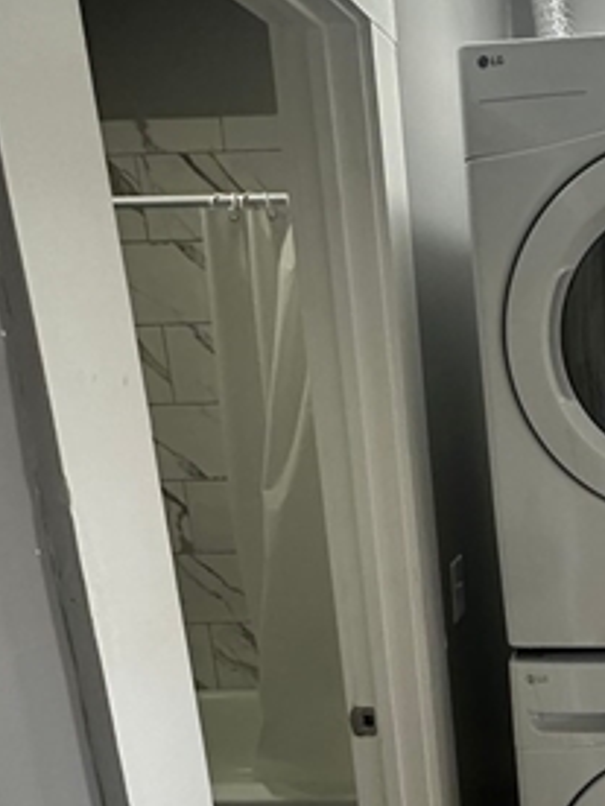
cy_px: 552
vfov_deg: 46.9
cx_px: 652
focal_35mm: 39
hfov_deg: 32.7
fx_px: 909
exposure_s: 1/60
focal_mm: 2.22
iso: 320
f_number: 2.2
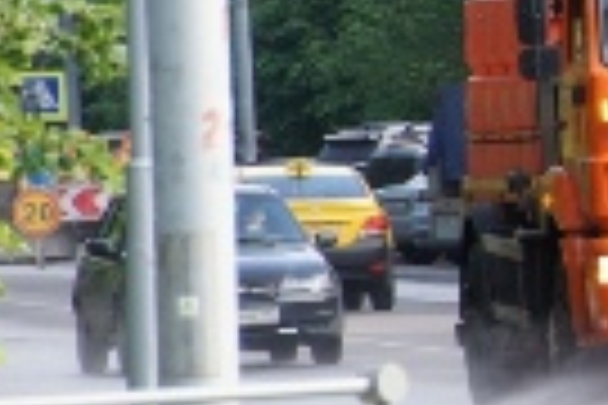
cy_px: 164
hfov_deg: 2.8
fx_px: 12598
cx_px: 941
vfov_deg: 1.8
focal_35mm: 746
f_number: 6.3
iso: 250
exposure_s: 1/250
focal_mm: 150
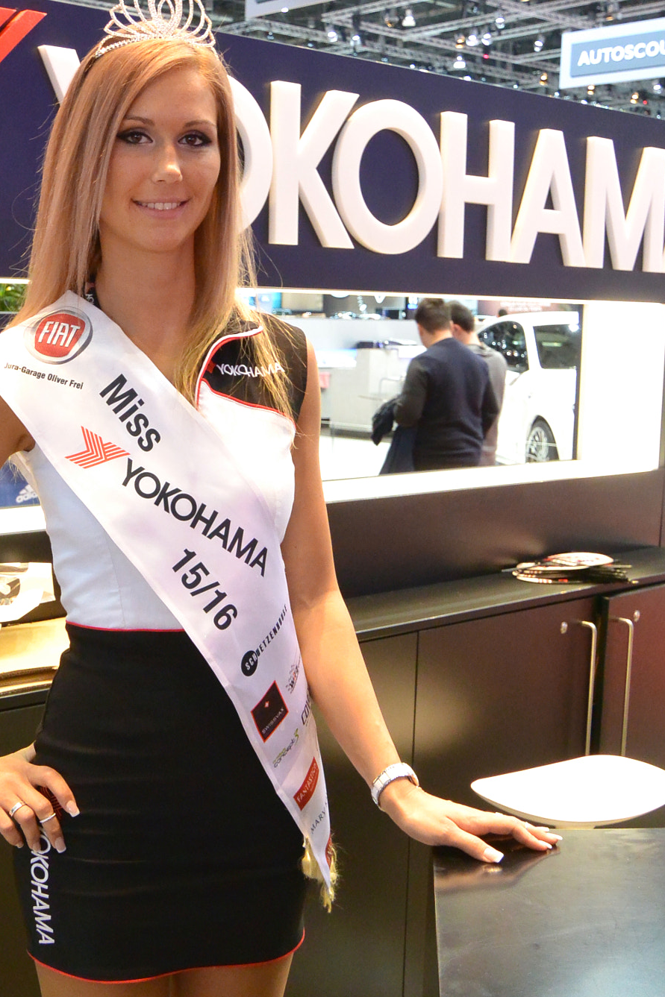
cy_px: 507
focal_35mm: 49
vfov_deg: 40.3
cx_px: 233
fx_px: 1358
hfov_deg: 27.4
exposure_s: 1/50
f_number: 4.2
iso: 800
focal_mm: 12.1
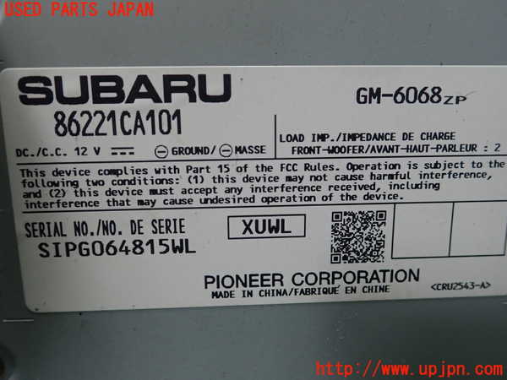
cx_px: 254
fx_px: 439
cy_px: 190
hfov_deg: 60.0
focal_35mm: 30
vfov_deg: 46.8
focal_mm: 5.5
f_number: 2.3
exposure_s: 1/125
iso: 200
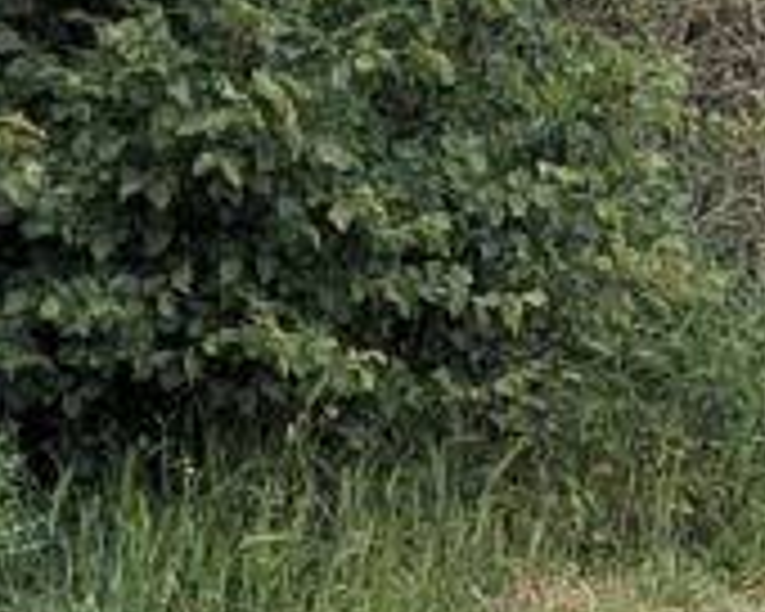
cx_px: 850
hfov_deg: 6.7
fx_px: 6543
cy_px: -43
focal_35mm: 289
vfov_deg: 5.3
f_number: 1.68
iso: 23
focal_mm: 6.9
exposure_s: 1/197
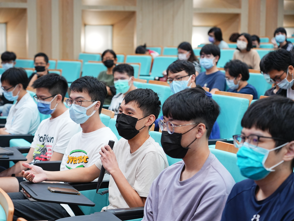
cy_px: 110
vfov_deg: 19.9
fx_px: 628
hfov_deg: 26.3
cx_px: 128
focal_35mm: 74
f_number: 4
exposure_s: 1/200
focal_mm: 68
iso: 1000
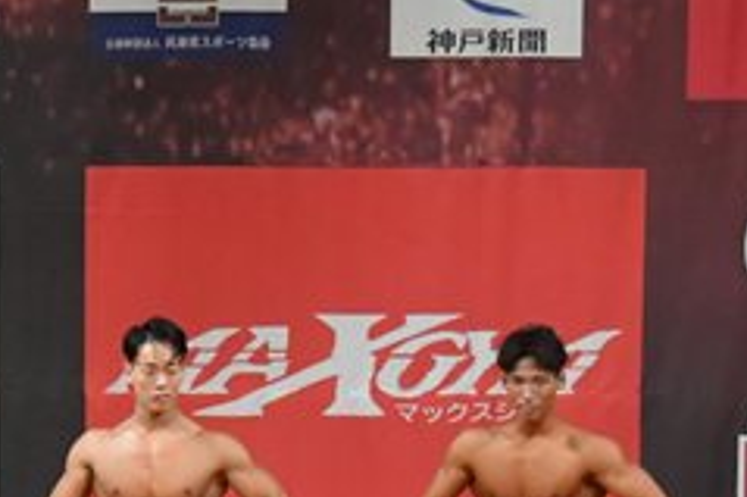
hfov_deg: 5.9
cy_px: 625
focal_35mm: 350
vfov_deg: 3.9
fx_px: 7257
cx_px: 17
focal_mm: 72
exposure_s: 1/400
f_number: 5.6
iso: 7200
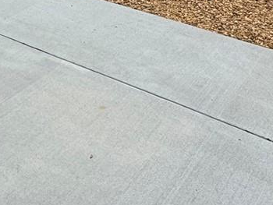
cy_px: -90
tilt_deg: -13.1
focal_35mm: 64
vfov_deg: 20.2
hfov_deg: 28.2
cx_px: -8
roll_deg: -0.6
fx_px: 505
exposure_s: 1/2874
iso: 50
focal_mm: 2.22
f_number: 2.2
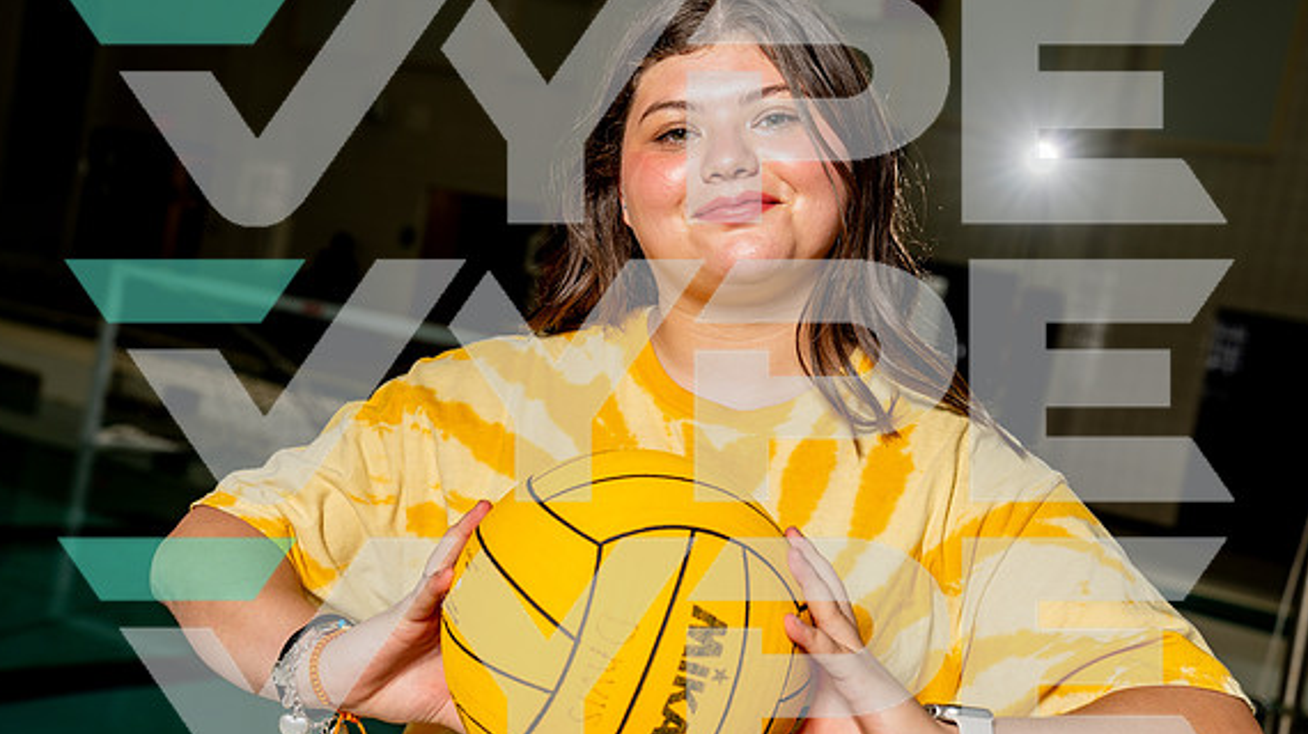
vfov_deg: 19.1
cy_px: 382
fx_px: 2184
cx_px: 649
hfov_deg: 33.3
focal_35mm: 63
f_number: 5.6
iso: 100
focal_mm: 57
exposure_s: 1/250
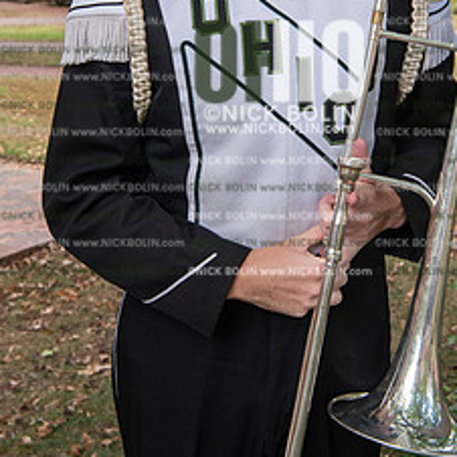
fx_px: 1135
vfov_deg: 22.4
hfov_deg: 22.7
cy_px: 77
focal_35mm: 76
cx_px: 279
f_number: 8
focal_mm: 45
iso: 500
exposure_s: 1/100
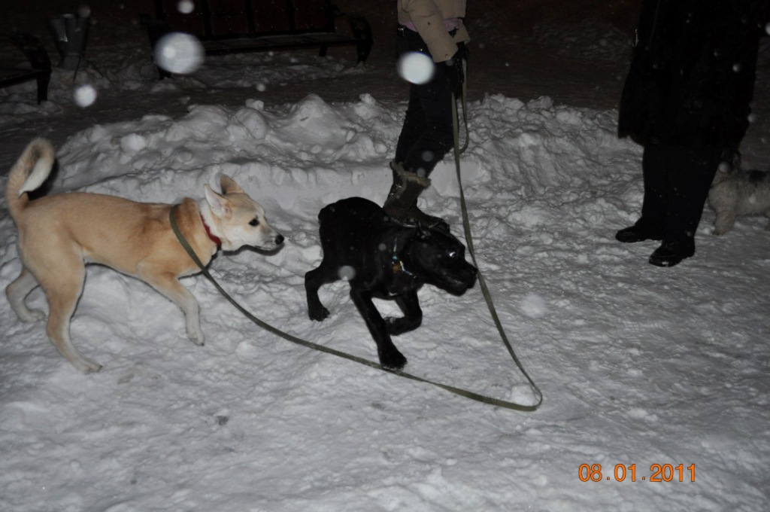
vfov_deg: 39.9
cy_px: 256
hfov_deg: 57.3
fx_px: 705
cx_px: 385
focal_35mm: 33
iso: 800
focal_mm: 22
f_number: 4
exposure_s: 1/60
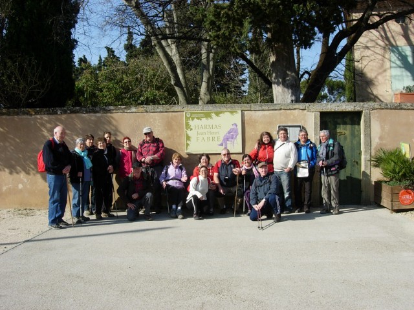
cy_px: 155
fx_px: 454
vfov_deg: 37.7
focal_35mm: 38
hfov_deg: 49.0
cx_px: 207
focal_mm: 7.8
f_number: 4.8
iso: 64
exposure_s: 1/527
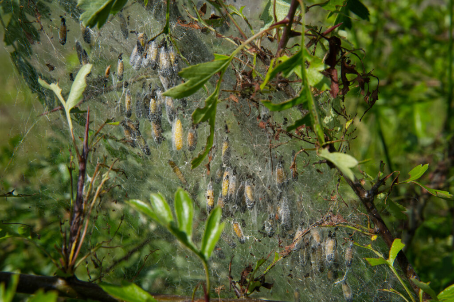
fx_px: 744
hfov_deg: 33.9
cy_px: 151
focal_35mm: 59
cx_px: 227
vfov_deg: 23.0
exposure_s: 1/500
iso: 800
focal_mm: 59
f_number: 16
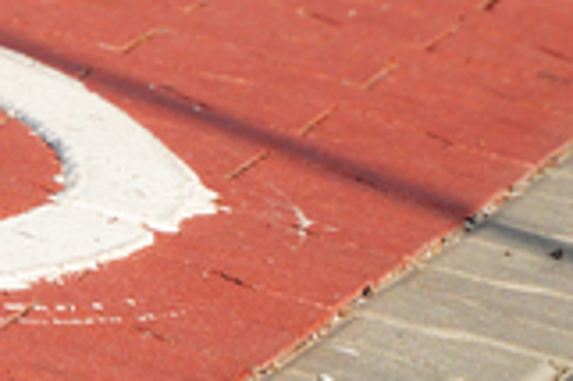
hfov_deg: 1.4
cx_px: -755
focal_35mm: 1440
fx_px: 22898
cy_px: -639
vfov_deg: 1.0
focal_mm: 155
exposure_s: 1/800
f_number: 5.6
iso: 100
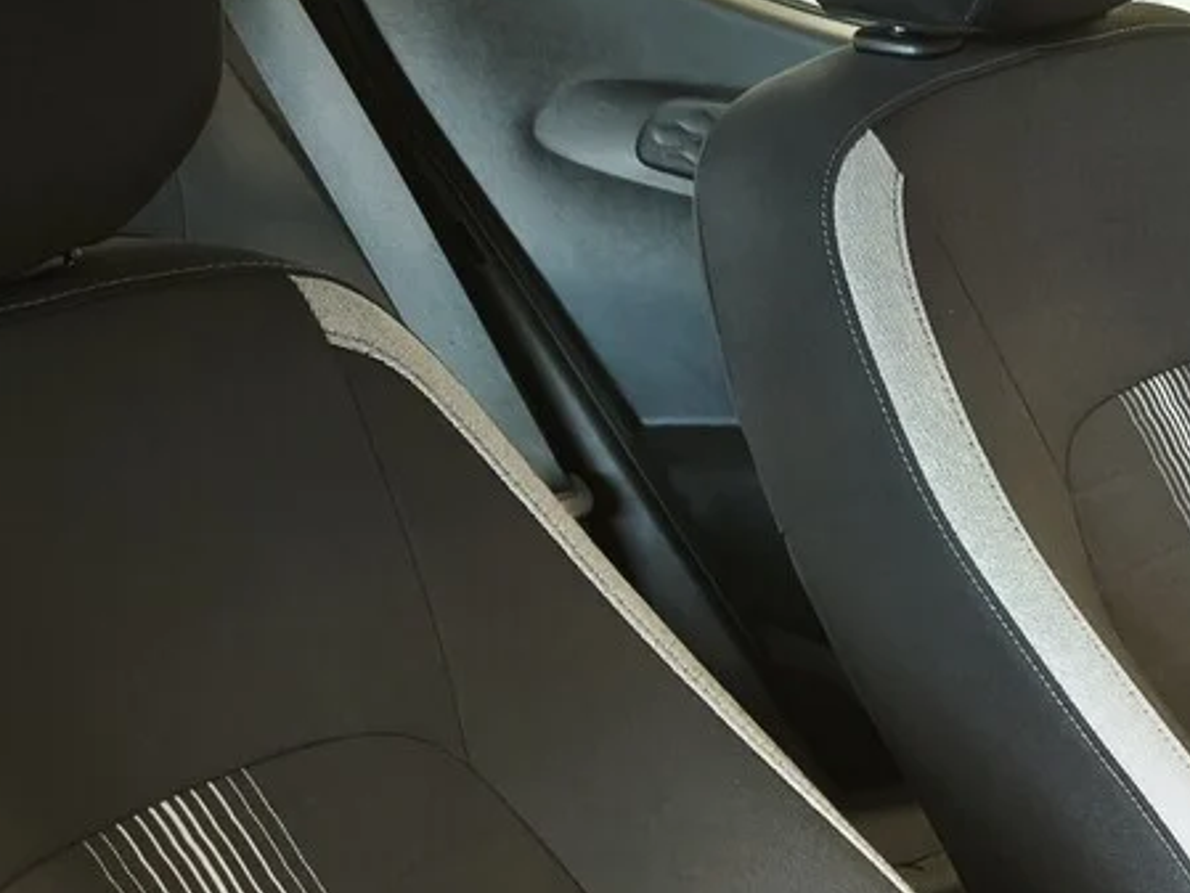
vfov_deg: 16.5
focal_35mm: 82
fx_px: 2820
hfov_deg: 22.0
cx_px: 1442
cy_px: 1328
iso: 800
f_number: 1.7
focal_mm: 5.35
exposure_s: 1/50
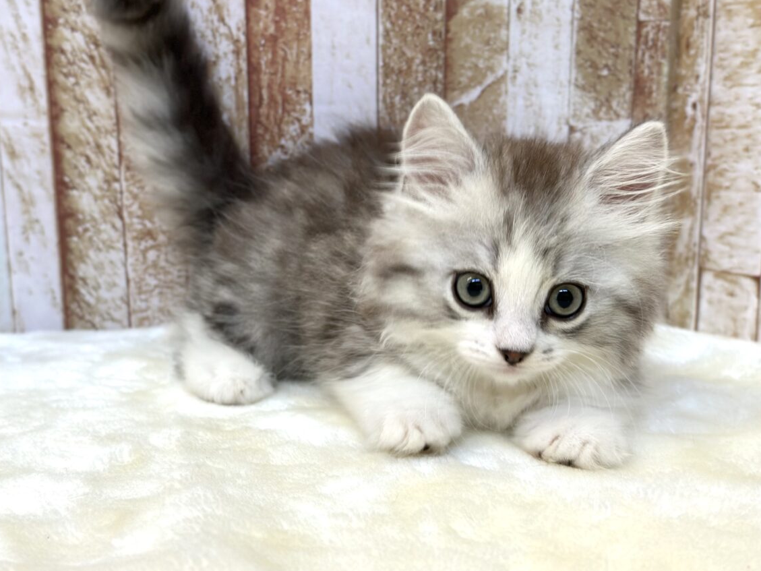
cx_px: 357
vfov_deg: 28.6
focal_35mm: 51
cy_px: 269
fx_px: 1121
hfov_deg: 37.5
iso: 80
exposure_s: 1/50
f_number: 1.78
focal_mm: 6.86
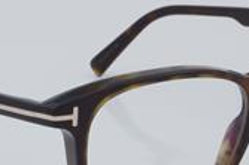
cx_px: 128
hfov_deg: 11.4
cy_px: 125
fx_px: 1244
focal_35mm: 180
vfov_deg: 7.6
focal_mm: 50
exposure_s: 1/4
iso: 100
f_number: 32
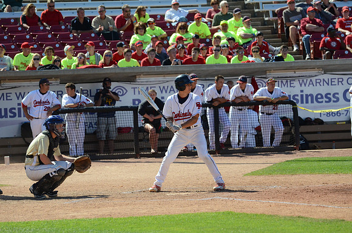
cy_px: 116
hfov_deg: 7.6
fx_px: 2634
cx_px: 176
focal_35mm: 270
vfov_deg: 5.1
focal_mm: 180
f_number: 5
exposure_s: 1/8000
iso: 1600
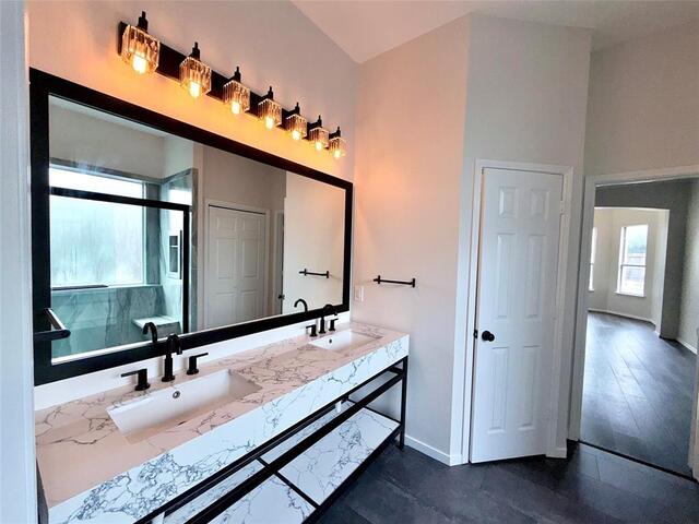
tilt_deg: -2.3
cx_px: 350
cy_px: 262
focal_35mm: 14
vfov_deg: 85.7
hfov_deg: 102.1
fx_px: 283
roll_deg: -1.4
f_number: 2.2
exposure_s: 1/120
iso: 20
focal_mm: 2.22
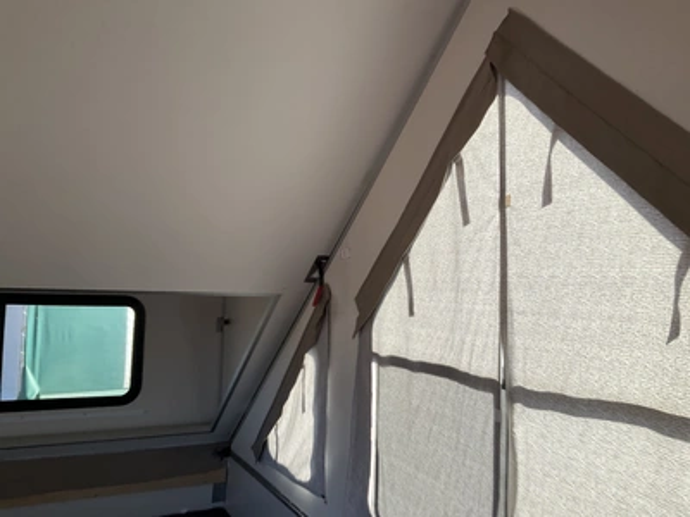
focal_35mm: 29
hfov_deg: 61.7
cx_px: 345
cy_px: 258
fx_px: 578
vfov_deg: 48.2
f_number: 1.8
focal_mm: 3
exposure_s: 1/122
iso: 25
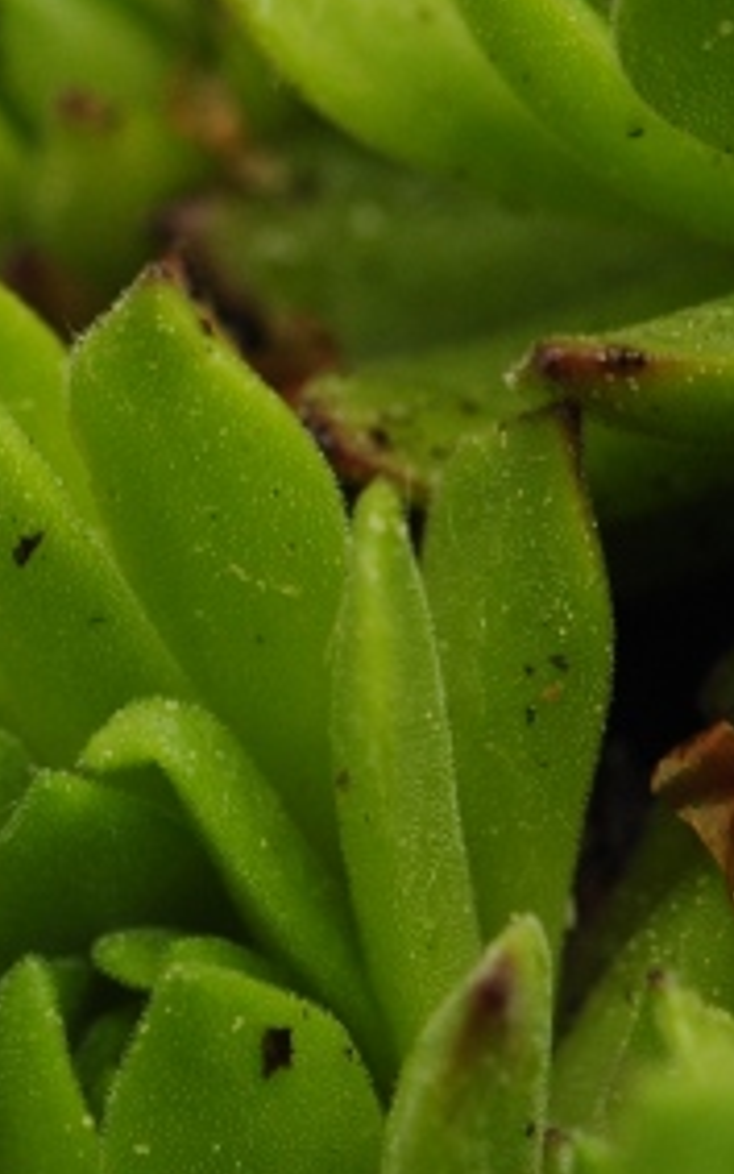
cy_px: 552
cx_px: -502
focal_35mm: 367
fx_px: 11754
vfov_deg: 5.7
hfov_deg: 3.6
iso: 400
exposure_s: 1/125
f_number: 8
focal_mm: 85
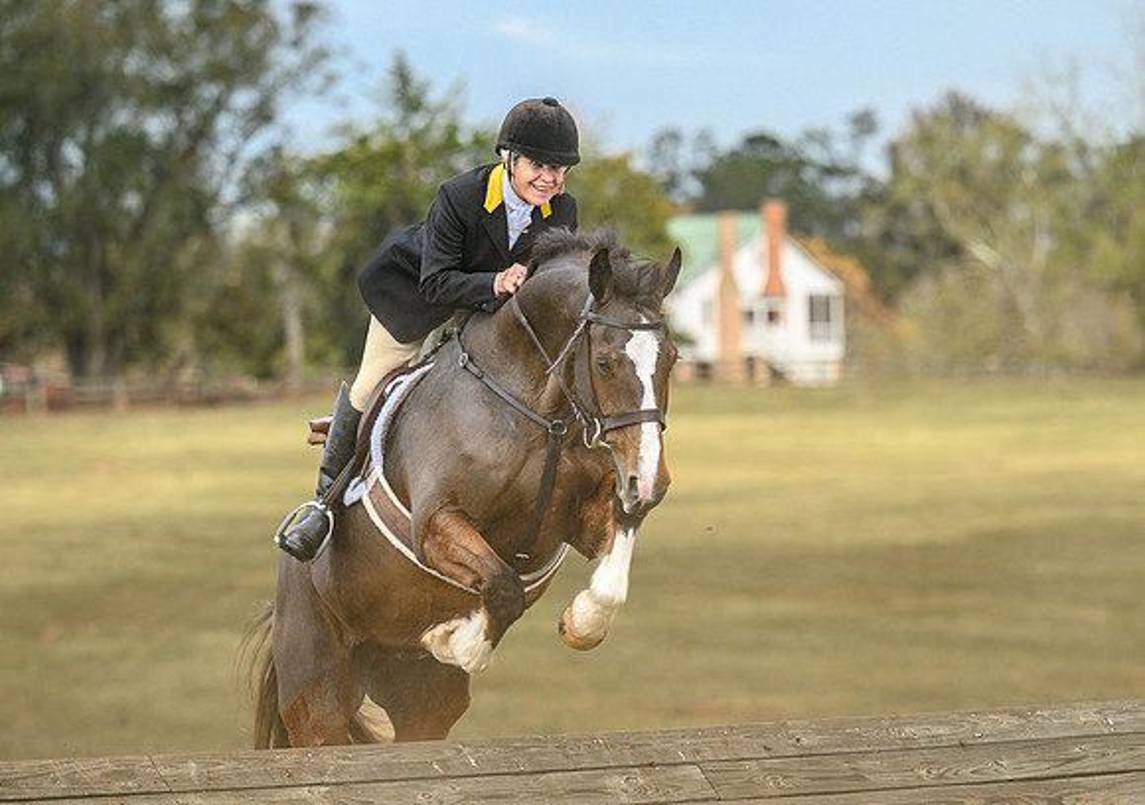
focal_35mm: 239
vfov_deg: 6.0
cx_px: 633
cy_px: 381
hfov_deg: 8.5
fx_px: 7735
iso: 400
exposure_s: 1/1000
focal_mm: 165
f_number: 3.5
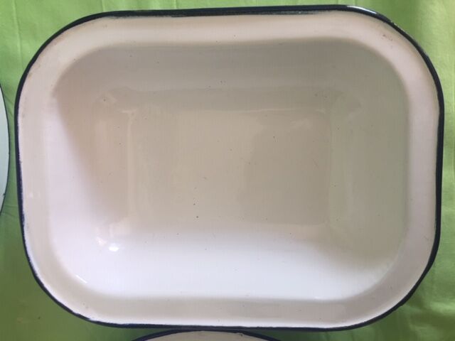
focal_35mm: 29
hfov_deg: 61.7
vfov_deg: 48.2
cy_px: 170
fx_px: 381
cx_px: 228
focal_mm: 4.15
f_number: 2.2
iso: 40
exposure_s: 1/50
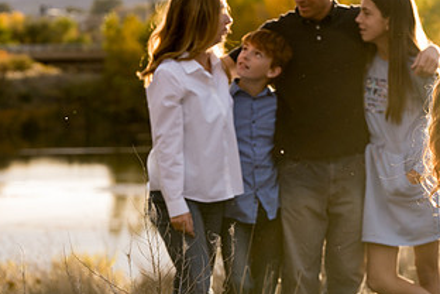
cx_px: 367
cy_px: 223
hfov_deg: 9.6
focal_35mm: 214
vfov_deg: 6.4
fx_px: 2615
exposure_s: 1/250
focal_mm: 115
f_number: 6.3
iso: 640
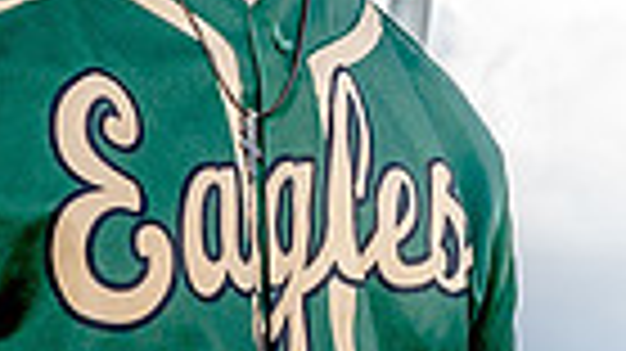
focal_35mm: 274
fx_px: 4546
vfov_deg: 4.3
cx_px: 822
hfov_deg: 7.8
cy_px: -474
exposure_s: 1/125
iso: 200
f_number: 11
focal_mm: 52
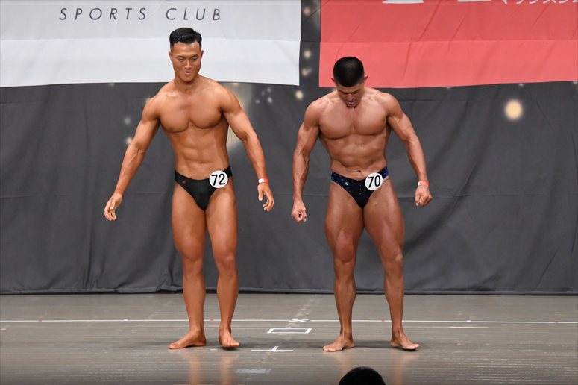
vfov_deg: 6.8
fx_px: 3242
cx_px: 289
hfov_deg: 10.2
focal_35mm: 202
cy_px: 192
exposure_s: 1/400
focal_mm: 135
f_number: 5.6
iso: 6400
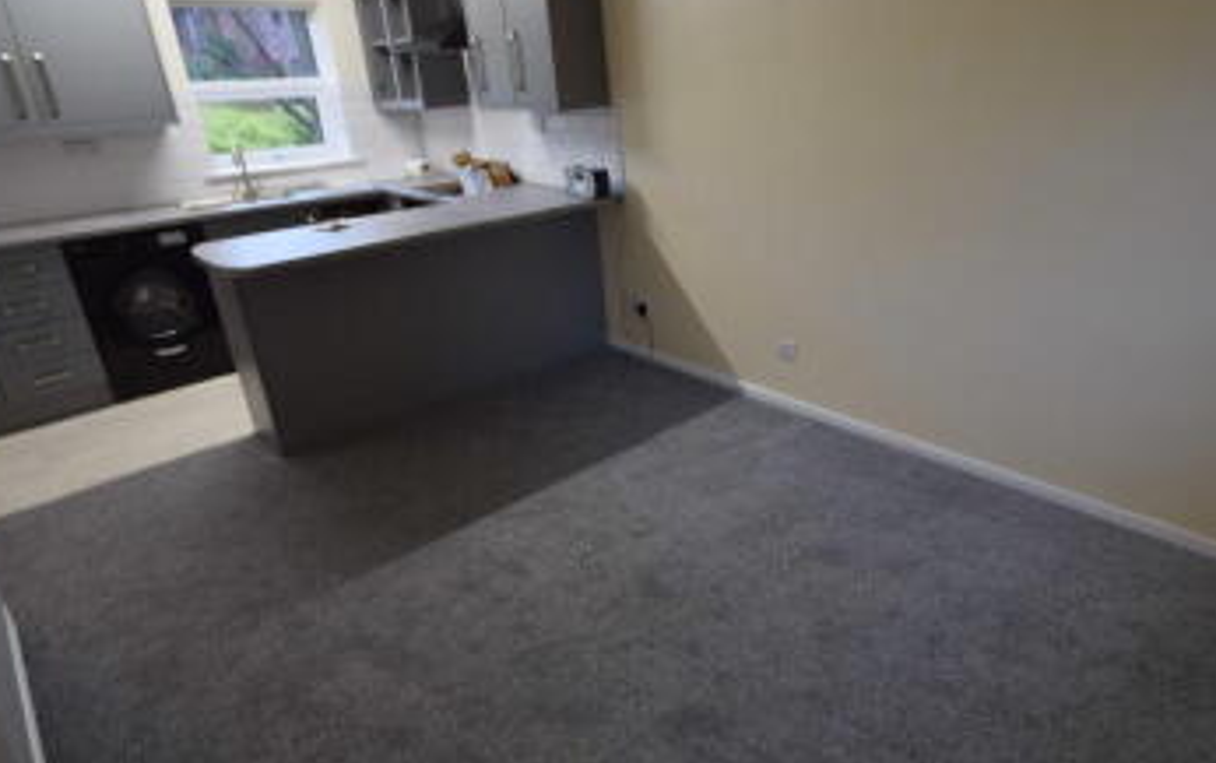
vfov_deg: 57.3
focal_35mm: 21
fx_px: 697
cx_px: 675
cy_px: 339
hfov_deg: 81.9
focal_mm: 10
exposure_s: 1/15
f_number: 4
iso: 200
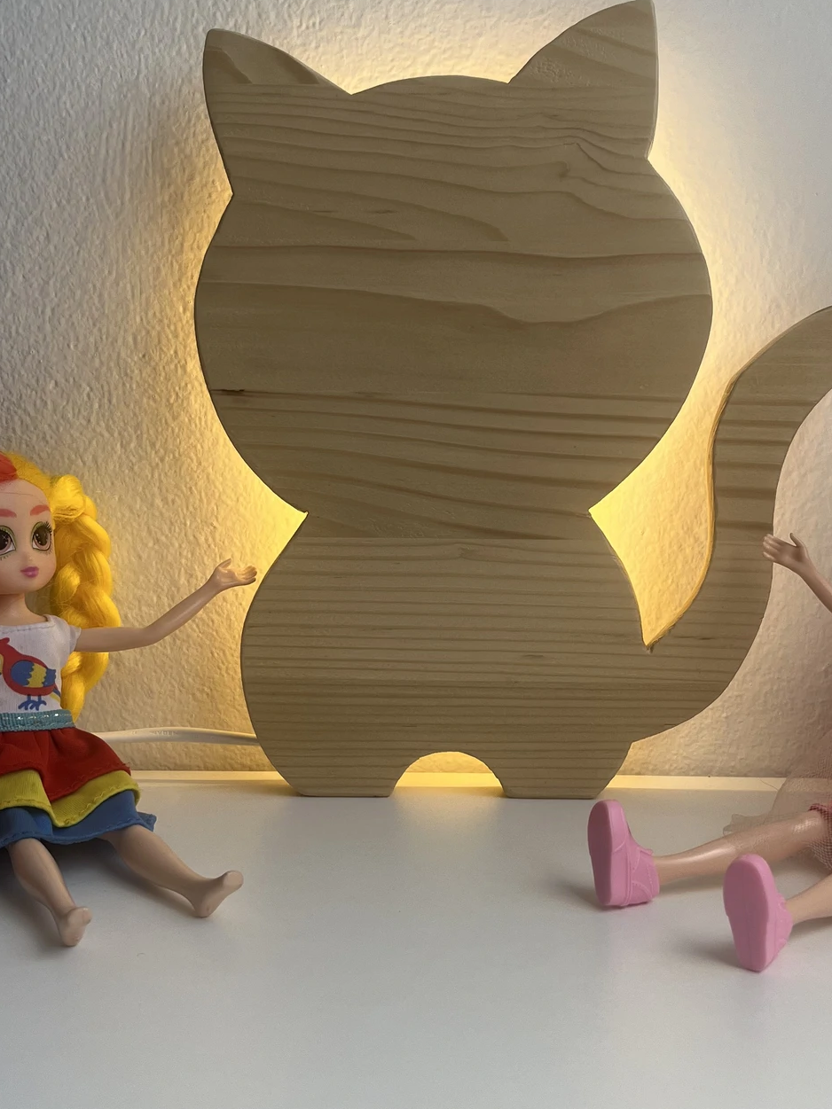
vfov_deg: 42.9
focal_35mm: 44
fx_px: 1410
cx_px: 488
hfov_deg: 32.8
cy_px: 528
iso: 50
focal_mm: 5.1
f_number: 1.6
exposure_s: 1/718
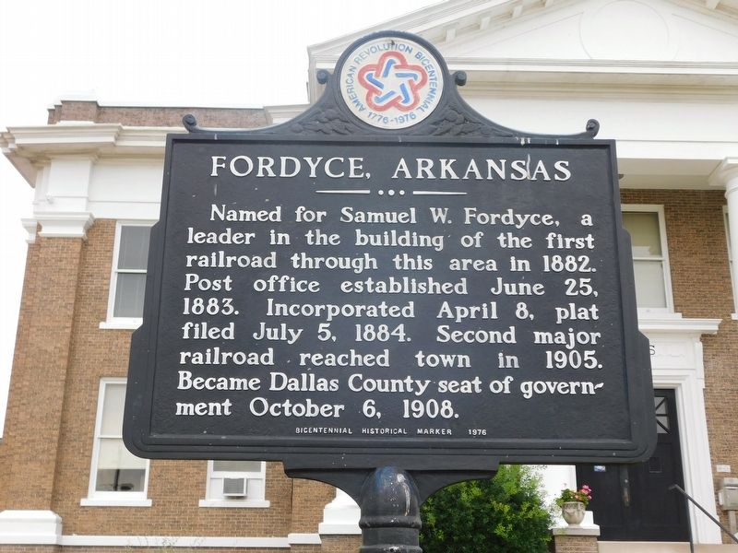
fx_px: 959
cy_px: 276
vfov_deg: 32.2
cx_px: 369
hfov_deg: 42.1
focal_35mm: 45
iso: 125
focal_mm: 8
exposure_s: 1/250
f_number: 3.7
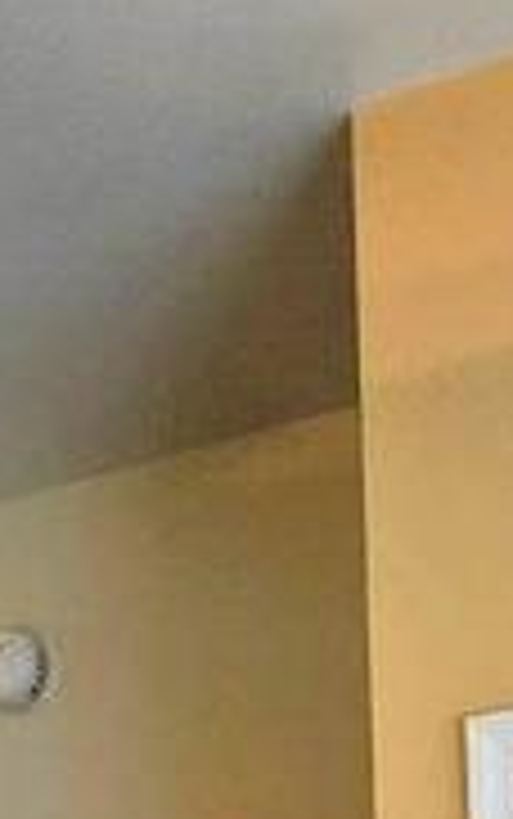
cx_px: 248
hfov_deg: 12.0
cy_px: 1874
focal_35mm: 109
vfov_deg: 14.2
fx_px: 2434
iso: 80
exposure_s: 1/60
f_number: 2.2
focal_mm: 2.2
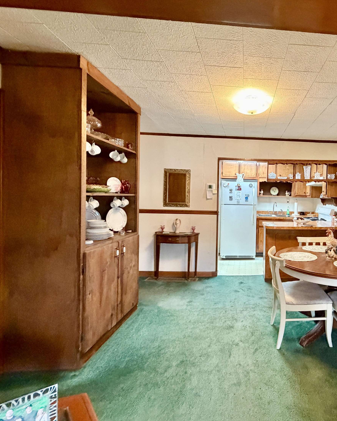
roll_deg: -1.8
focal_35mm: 19
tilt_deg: -1.0
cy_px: 204
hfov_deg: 65.2
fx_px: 237
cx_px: 264
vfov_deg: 83.2
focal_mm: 2.22
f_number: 2.2
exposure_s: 1/60
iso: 640
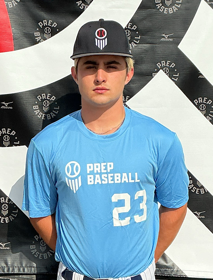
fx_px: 236
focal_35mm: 29
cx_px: 106
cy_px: 140
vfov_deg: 61.4
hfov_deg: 48.6
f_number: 1.8
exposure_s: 1/3788
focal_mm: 3
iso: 25
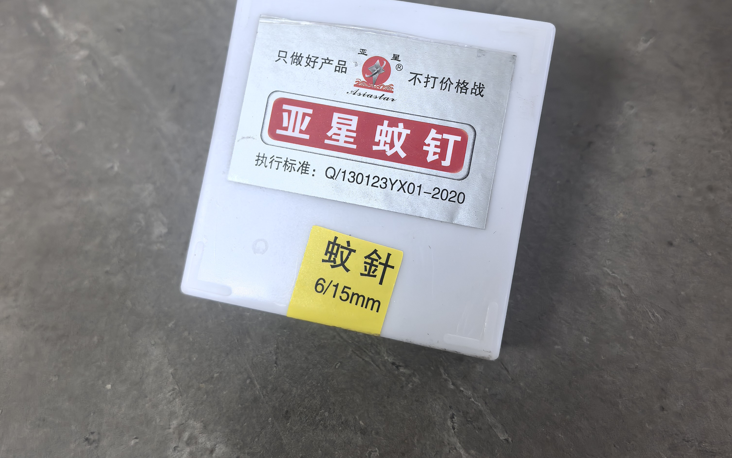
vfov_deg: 32.4
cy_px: 140
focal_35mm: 39
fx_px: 778
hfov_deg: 50.4
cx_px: 362
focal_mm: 6.98
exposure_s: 1/100
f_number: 2
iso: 250
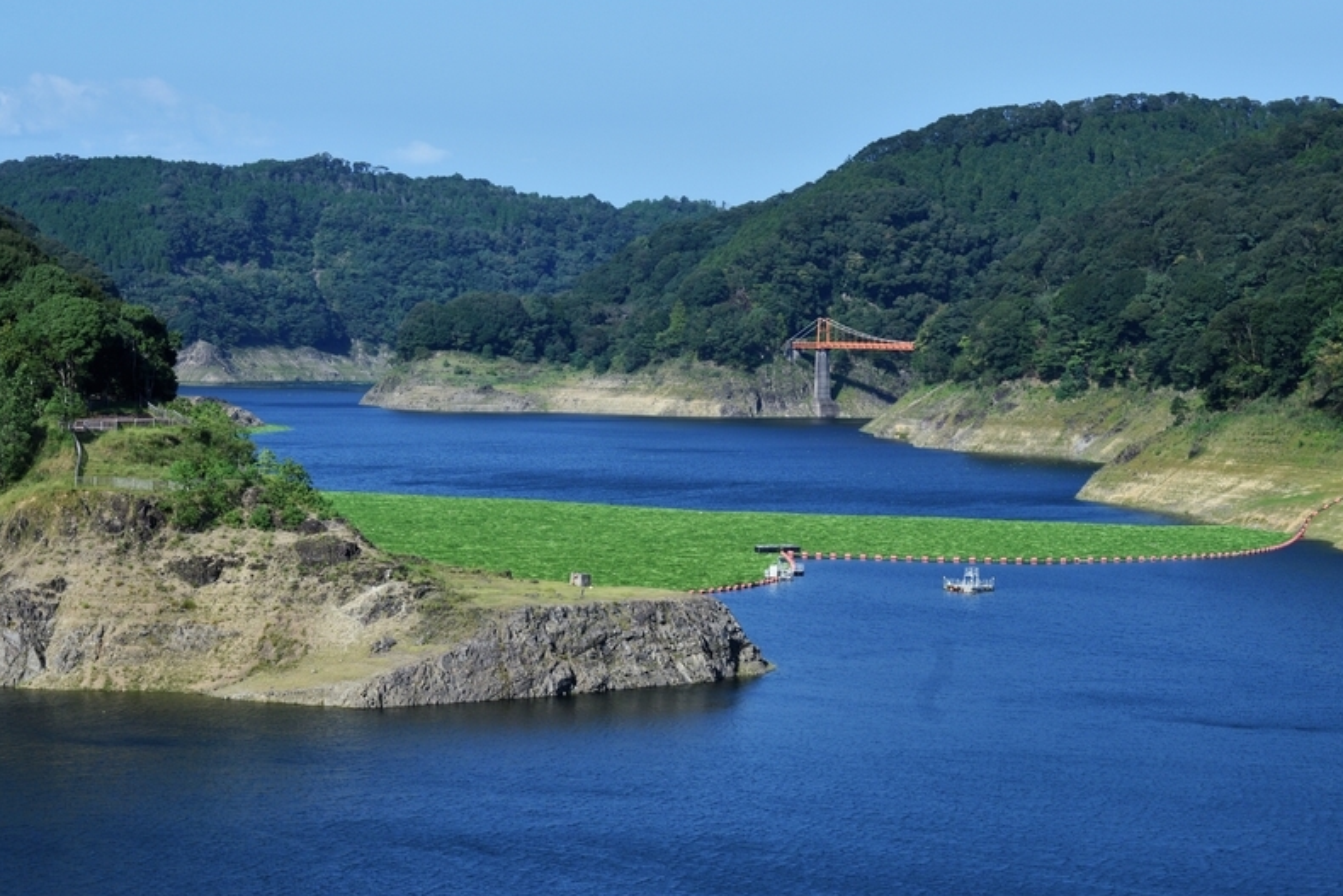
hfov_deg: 24.3
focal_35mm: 84
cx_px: 673
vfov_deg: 16.4
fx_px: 3116
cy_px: 451
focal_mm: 55
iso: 360
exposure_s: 1/500
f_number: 11
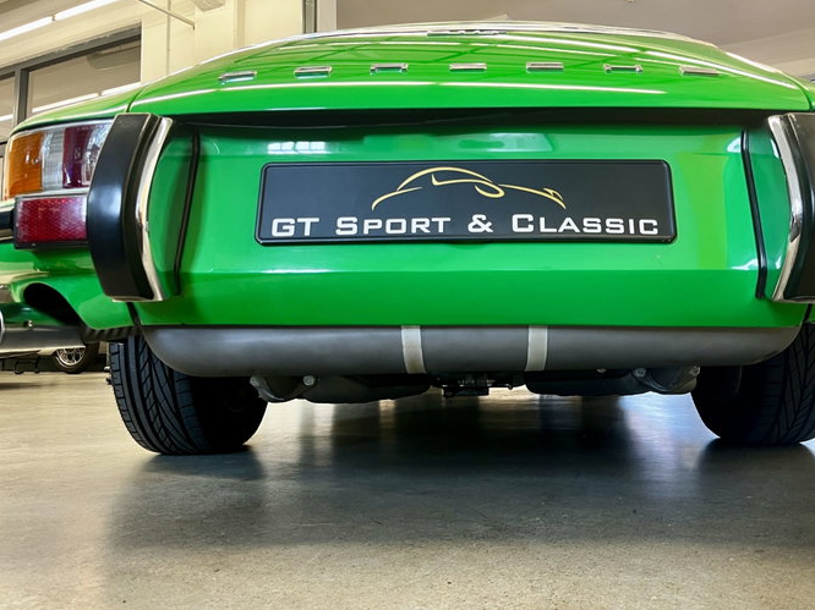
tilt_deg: +5.7
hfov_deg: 59.7
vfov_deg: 46.7
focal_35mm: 30
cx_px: 467
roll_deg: +1.2
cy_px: 271
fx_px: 706
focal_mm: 5.1
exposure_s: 1/50
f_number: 1.6
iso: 160
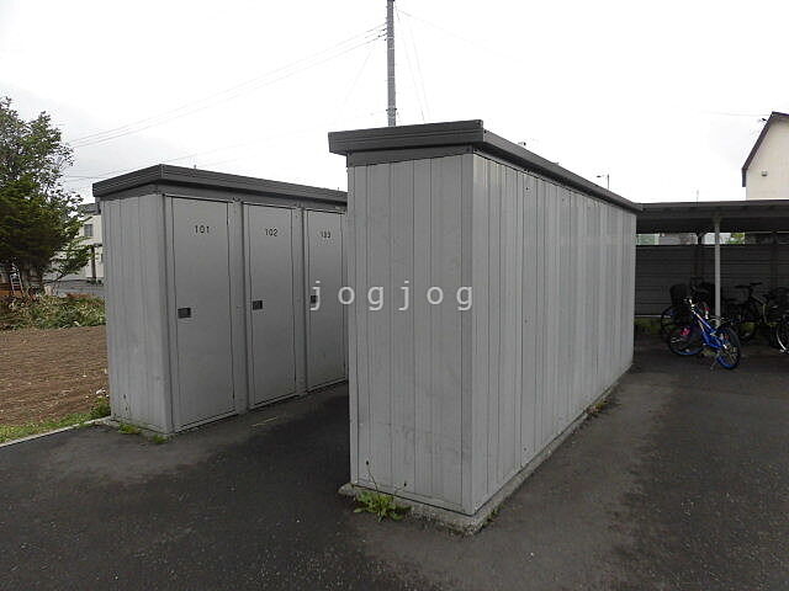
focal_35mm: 24
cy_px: 296
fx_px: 547
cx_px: 394
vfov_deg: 56.8
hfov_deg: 71.6
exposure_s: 1/640
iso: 100
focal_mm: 4.3
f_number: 3.1
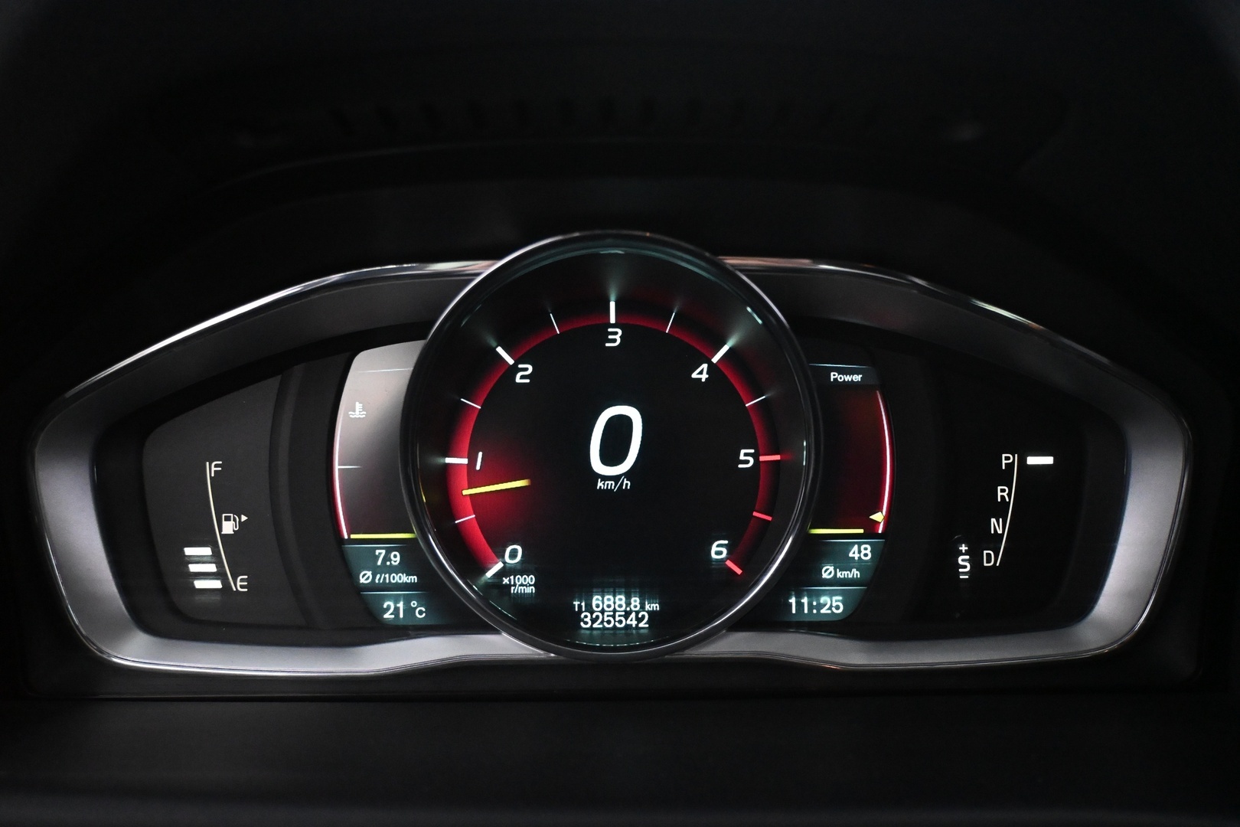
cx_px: 620
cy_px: 414
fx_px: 1007
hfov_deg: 63.2
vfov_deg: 44.6
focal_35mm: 29
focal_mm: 19.5
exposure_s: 1/60
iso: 5600
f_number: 3.8
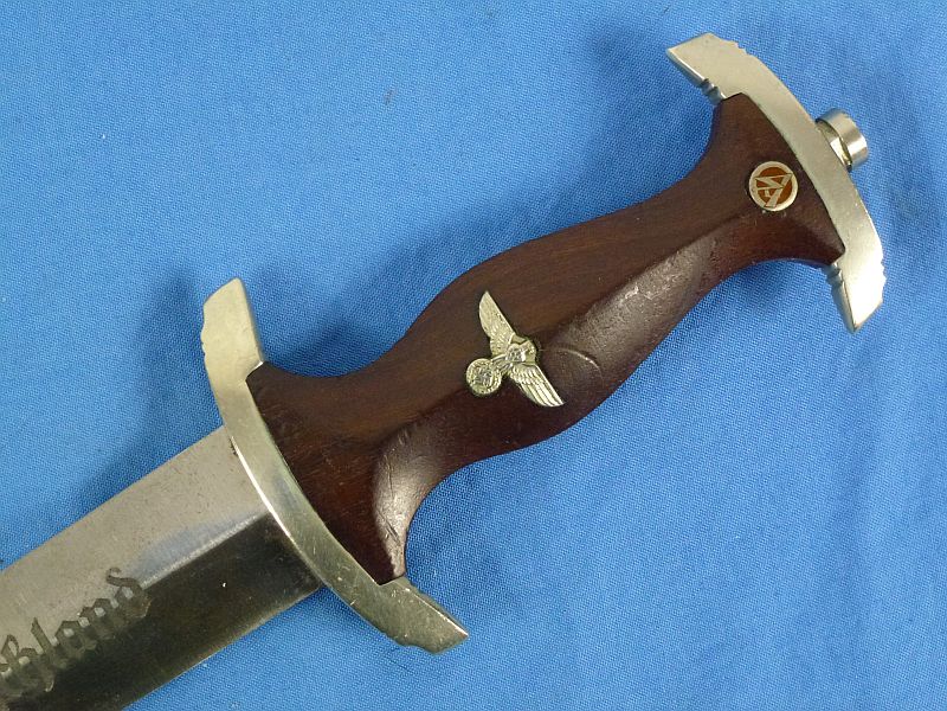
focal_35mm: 57
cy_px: 356
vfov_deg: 25.7
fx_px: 1559
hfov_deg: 33.8
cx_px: 474
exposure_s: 1/80
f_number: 4.4
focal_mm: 10.1
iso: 400
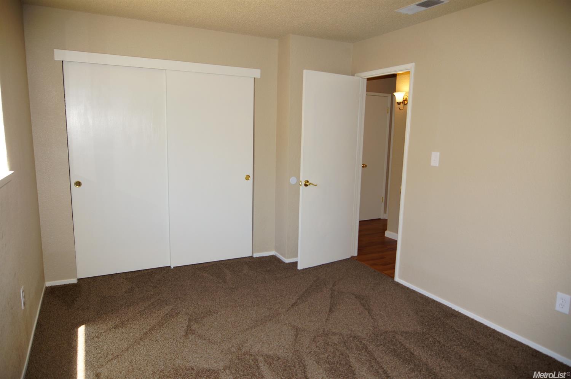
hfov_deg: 73.8
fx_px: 380
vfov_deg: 53.0
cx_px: 286
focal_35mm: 24
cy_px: 190
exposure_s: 1/60
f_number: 4
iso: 100
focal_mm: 16
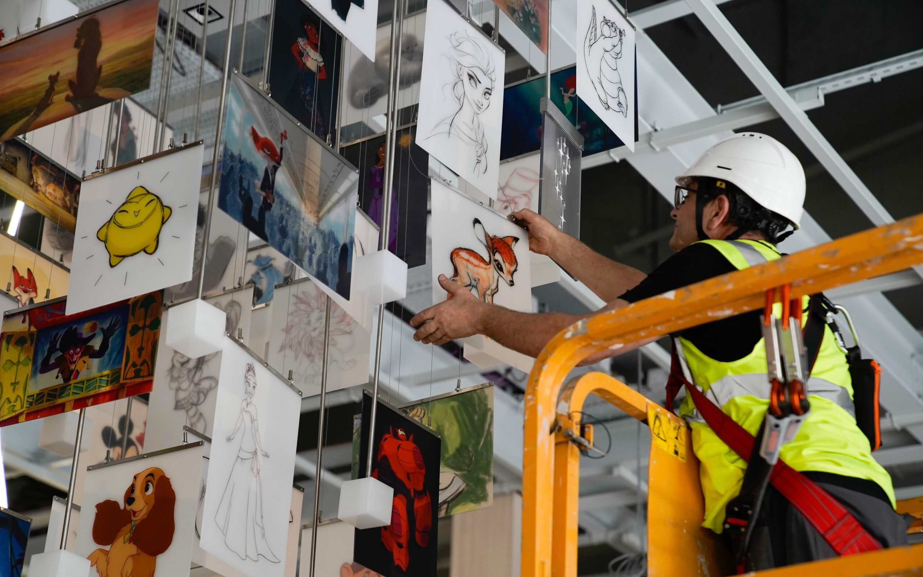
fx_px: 1811
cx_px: 462
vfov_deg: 18.1
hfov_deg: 28.6
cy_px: 298
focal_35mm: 72
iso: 1000
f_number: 3.5
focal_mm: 70
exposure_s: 1/160
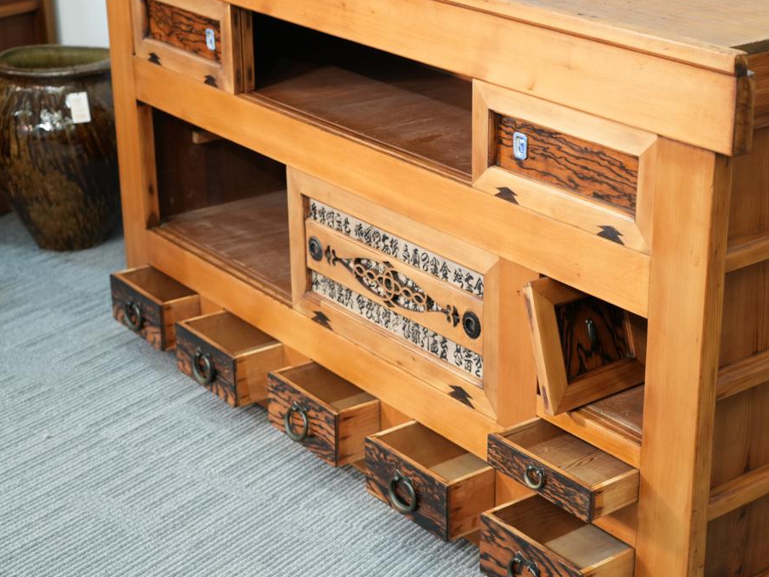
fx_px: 1466
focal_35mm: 66
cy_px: 271
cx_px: 441
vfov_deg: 22.3
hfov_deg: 29.4
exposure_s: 1/60
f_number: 4
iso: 1600
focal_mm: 57
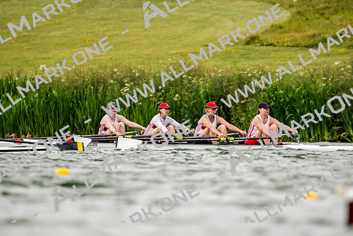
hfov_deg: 2.3
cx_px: 176
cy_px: 118
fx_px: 8827
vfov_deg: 1.5
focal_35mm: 900
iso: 500
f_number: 6.3
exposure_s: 1/2000
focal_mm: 600
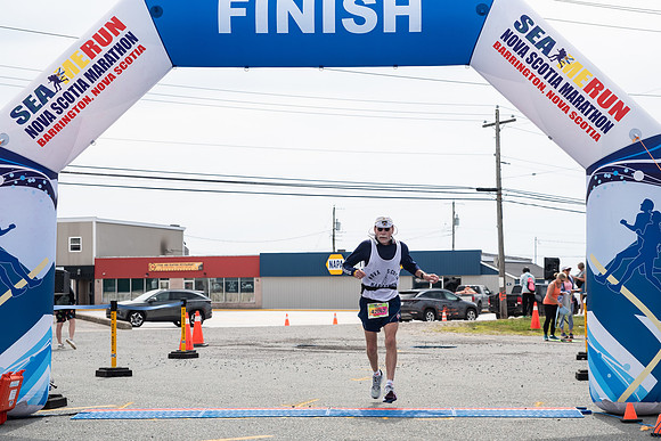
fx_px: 1237
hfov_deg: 29.9
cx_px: 364
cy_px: 252
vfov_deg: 20.2
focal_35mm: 67
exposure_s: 1/4000
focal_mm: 56
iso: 800
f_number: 4
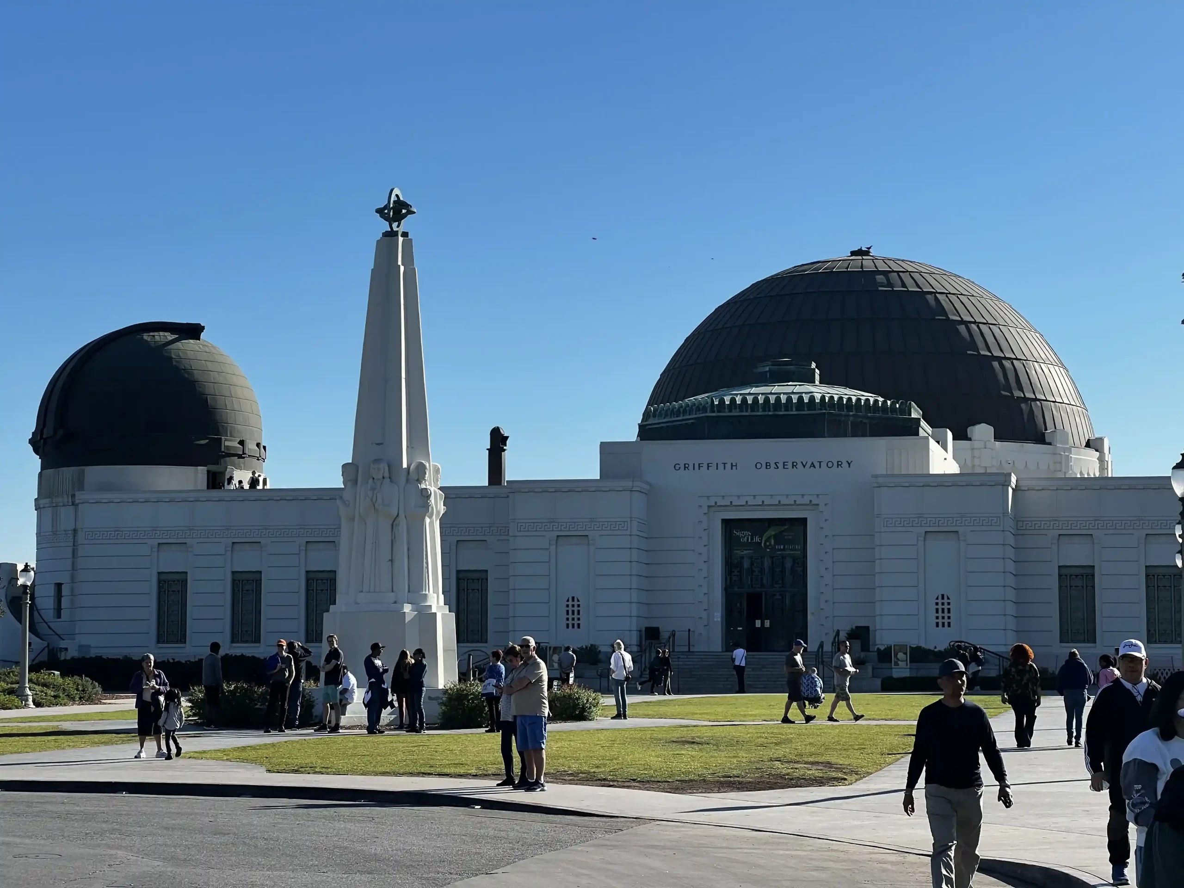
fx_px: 2634
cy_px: 444
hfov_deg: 25.3
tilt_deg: +5.2
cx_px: 592
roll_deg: -0.5
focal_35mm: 77
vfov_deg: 19.1
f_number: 2.8
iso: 32
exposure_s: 1/867
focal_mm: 9
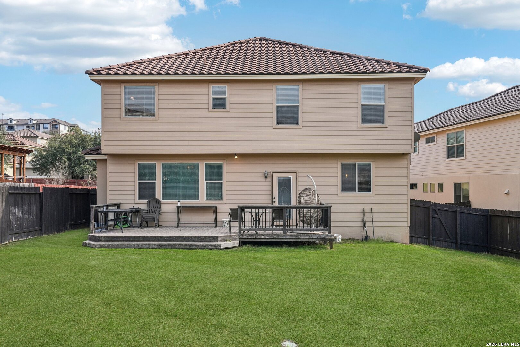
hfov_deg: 54.4
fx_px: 506
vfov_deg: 37.9
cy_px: 174
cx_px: 260
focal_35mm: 35
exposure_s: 1/250
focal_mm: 35
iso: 200
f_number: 8
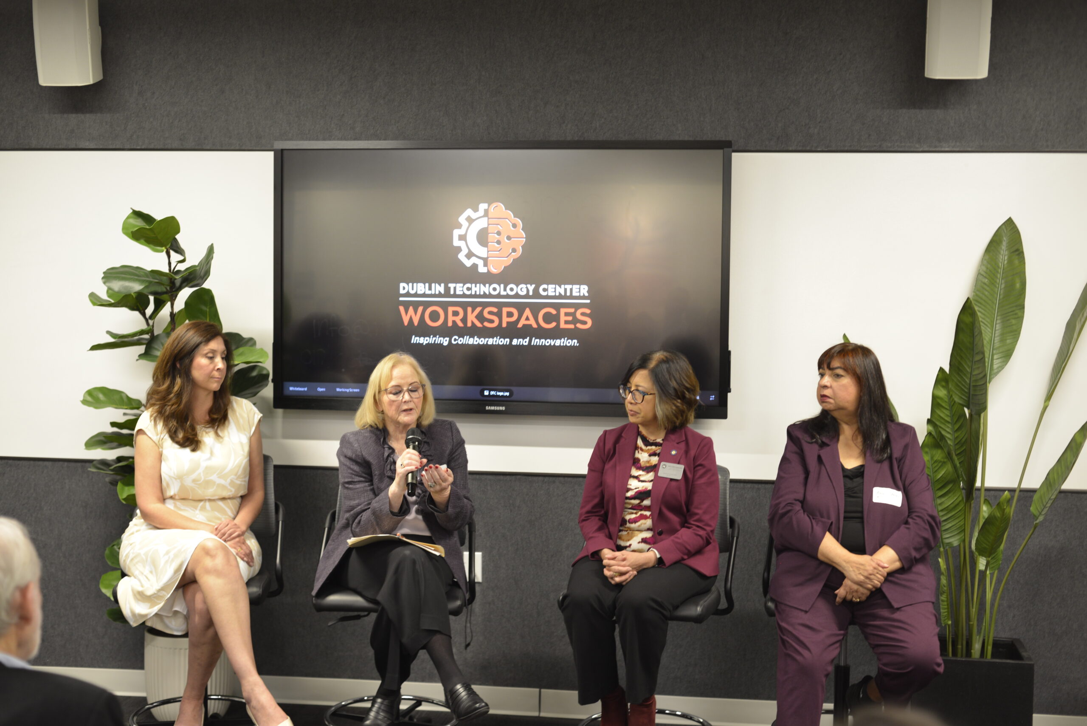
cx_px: 544
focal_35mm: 50
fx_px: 1510
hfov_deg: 39.6
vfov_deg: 27.0
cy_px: 363
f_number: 3.5
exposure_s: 1/50
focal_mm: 50
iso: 800
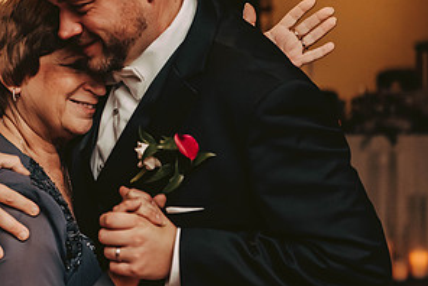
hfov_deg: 14.8
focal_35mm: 137
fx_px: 1630
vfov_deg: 10.0
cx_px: 67
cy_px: 151
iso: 2000
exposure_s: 1/200
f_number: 3.2
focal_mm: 70
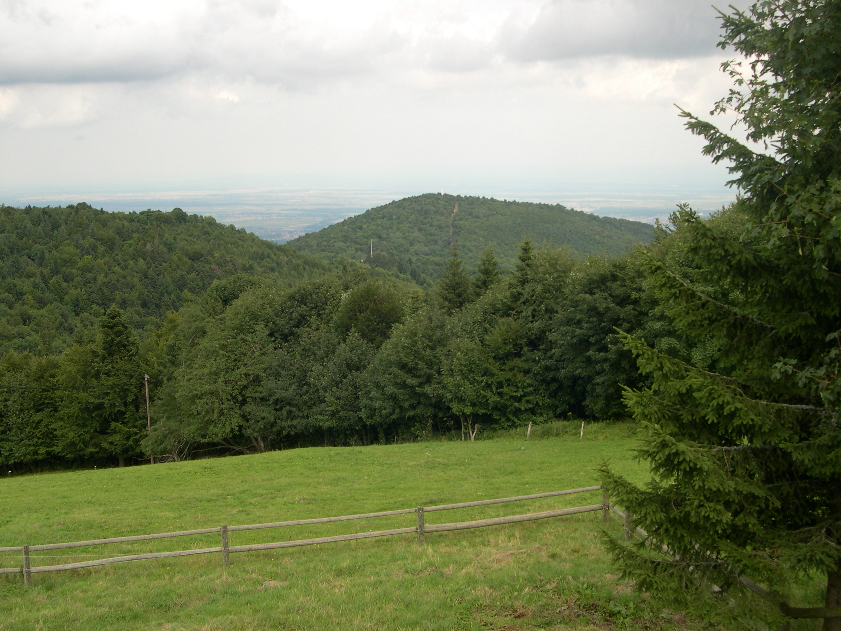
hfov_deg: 49.0
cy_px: 316
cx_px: 420
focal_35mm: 38
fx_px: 923
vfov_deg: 37.7
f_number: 7.6
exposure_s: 1/96.3
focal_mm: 8
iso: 100
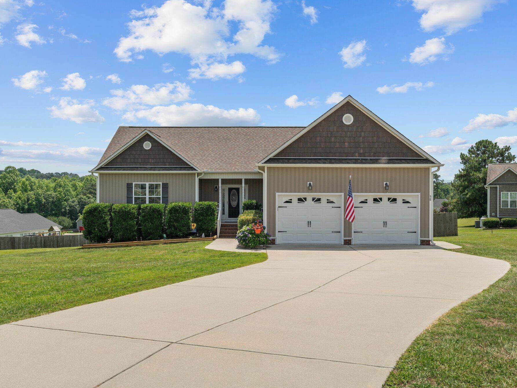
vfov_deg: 44.7
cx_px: 255
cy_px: 194
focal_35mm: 32
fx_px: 471
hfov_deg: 57.5
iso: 400
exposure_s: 1/800
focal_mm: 28.5
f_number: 8
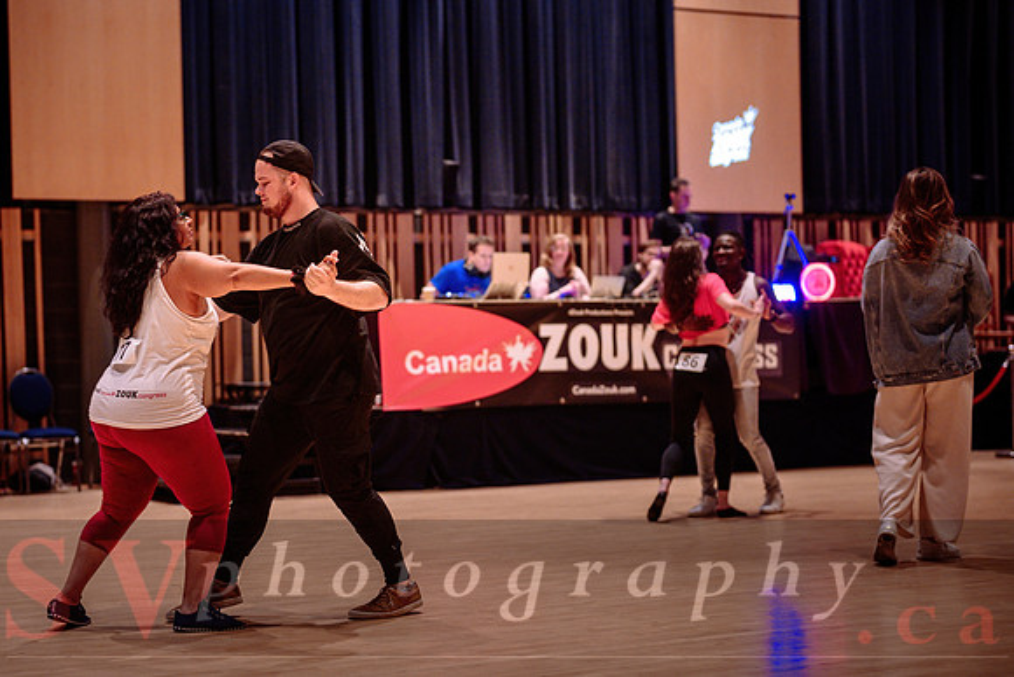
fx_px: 1832
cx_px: 359
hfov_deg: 30.8
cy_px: 371
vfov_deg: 20.9
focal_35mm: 65
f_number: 1.4
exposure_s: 1/200
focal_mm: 50
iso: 1600
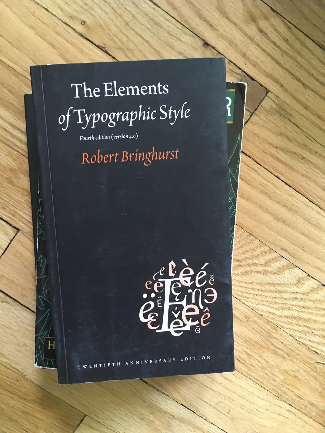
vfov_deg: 61.7
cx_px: 162
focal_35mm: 29
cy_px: 216
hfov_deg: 48.2
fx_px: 363
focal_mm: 4.15
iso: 200
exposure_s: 1/30
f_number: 2.2
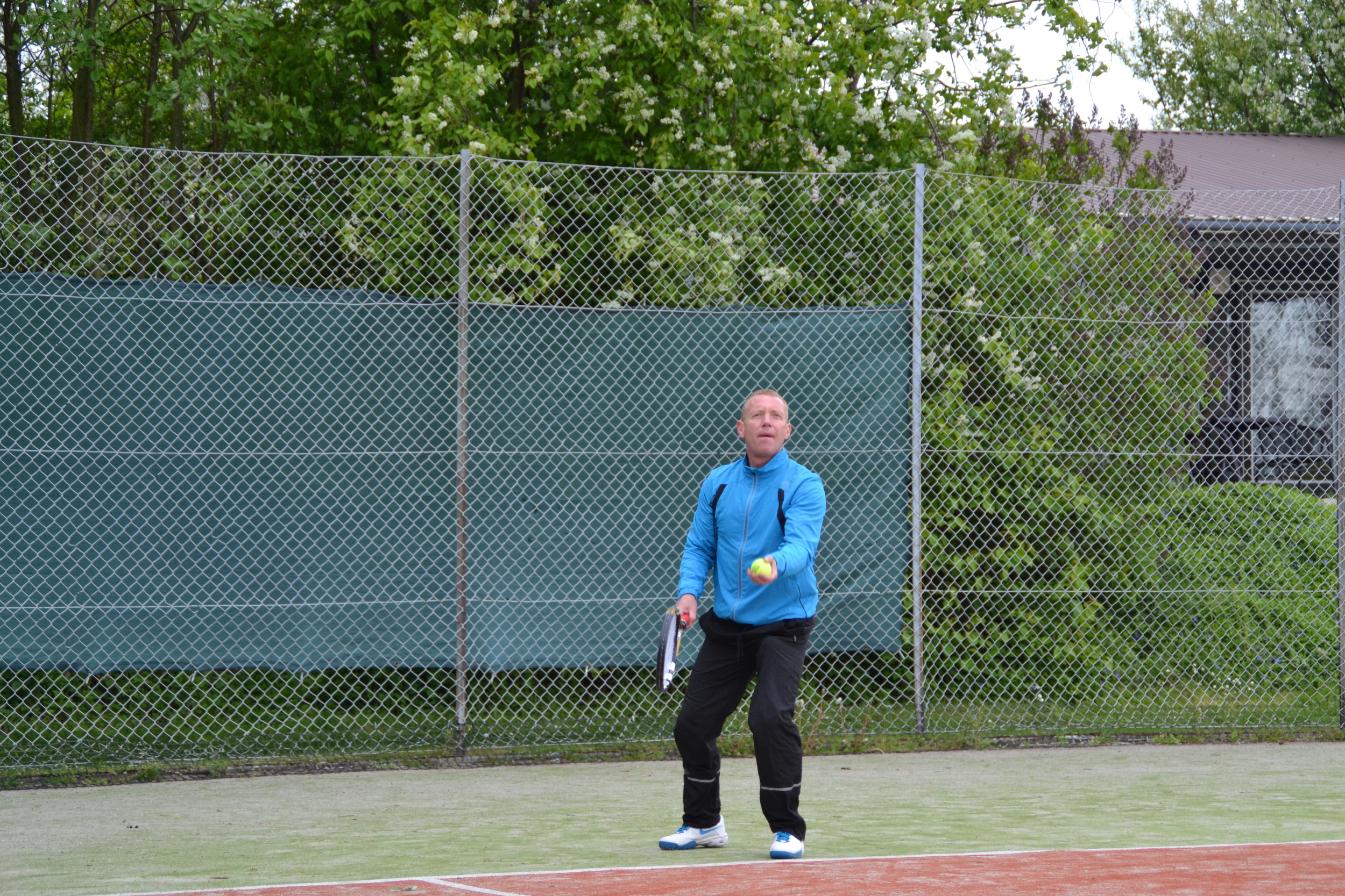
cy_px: 448
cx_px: 672
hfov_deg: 20.0
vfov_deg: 13.4
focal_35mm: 102
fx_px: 3811
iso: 360
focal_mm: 68
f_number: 5.6
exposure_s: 1/500
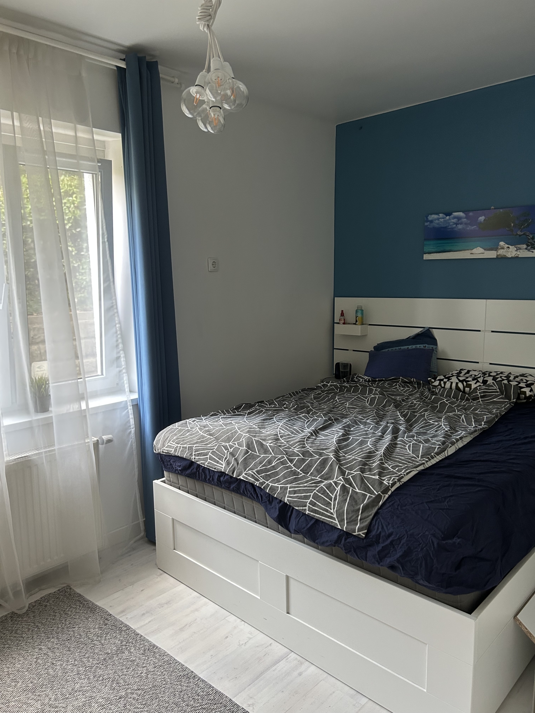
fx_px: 536
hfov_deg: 53.1
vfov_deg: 67.3
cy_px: 356
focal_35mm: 26
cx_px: 268
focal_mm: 5.7
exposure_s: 1/60
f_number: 1.5
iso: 200
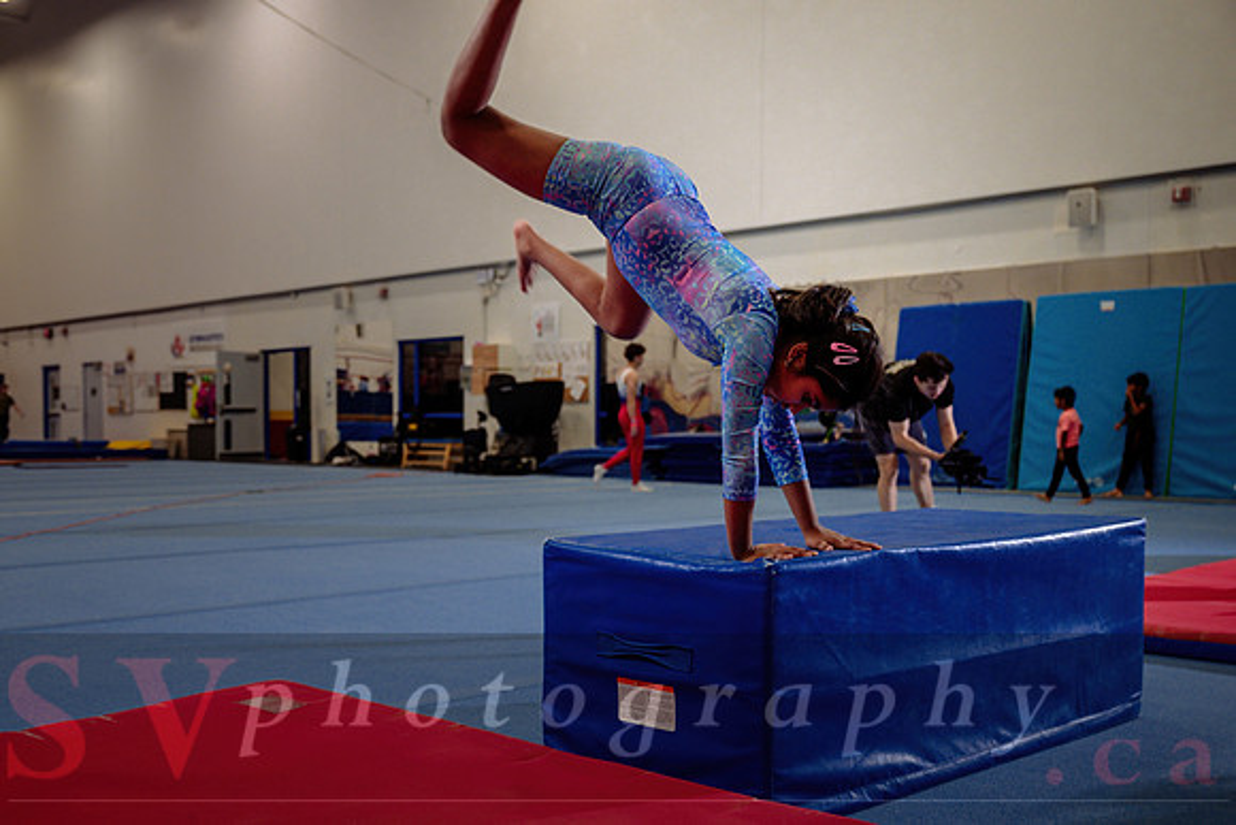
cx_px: 493
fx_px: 1340
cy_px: 480
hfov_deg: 49.2
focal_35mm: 39
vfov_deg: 34.1
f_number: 3.5
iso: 800
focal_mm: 32
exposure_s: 1/320
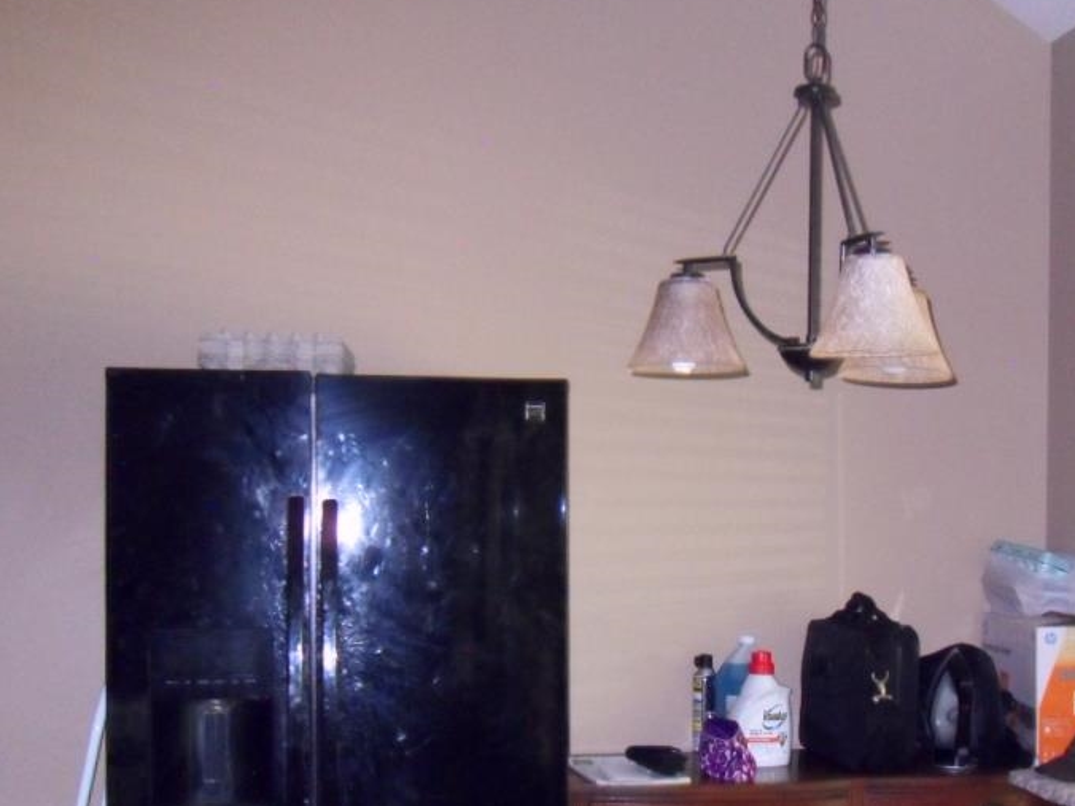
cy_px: 536
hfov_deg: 35.7
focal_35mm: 53
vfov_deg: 27.4
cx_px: 736
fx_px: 1646
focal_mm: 6.3
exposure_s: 1/45
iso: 640
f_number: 3.5
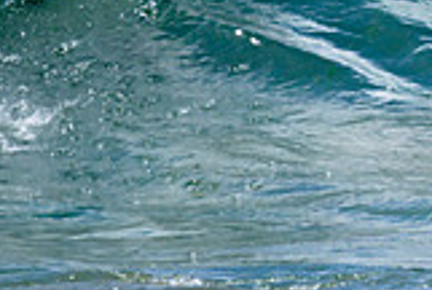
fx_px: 48413
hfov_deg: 0.5
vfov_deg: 0.3
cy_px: -119
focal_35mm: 4027
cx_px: 749
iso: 500
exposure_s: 1/2000
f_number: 9
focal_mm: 1120
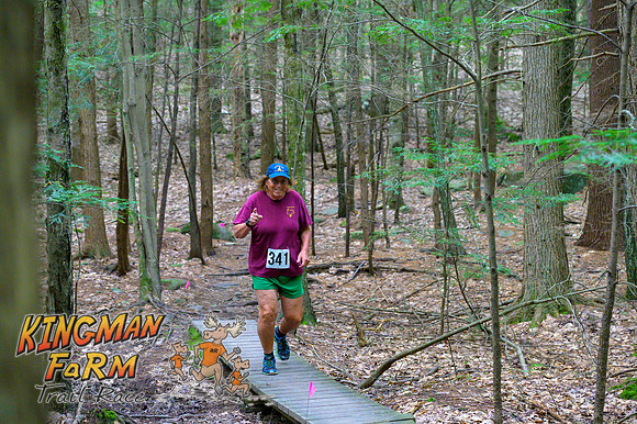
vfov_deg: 19.4
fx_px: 1238
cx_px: 318
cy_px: 212
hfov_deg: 28.9
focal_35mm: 70
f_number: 4
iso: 8000
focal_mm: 70
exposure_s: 1/320
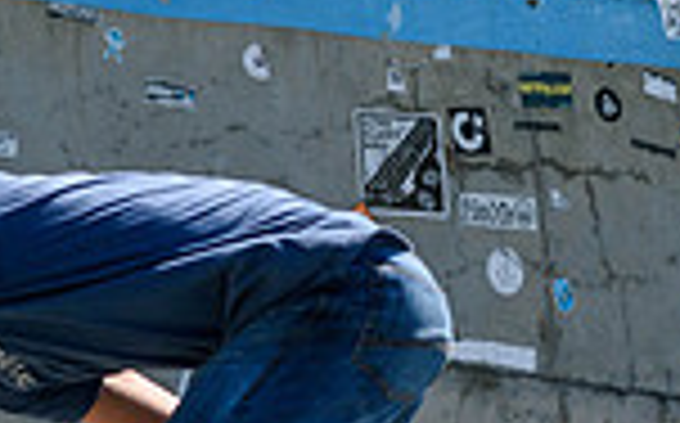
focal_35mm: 558
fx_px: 10329
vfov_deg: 2.3
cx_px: 144
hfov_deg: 3.8
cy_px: 551
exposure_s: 1/1000
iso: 200
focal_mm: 95
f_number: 8
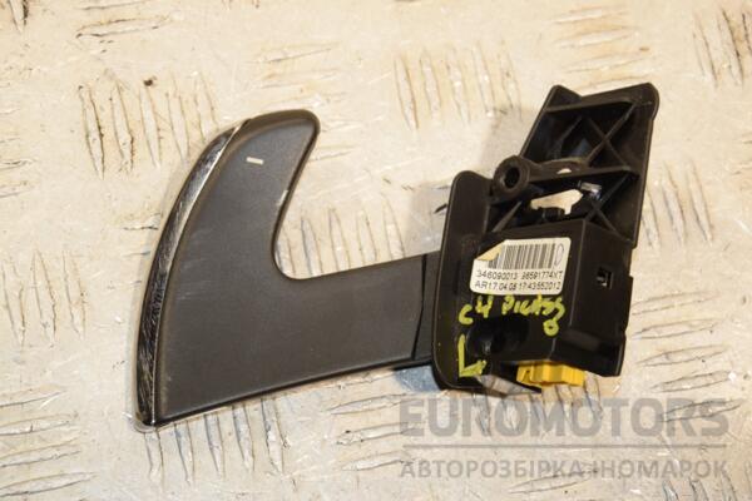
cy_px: 250
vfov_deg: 13.8
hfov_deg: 20.6
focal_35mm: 99
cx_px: 376
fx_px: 2068
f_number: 8
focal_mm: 66
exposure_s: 1/200
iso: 800
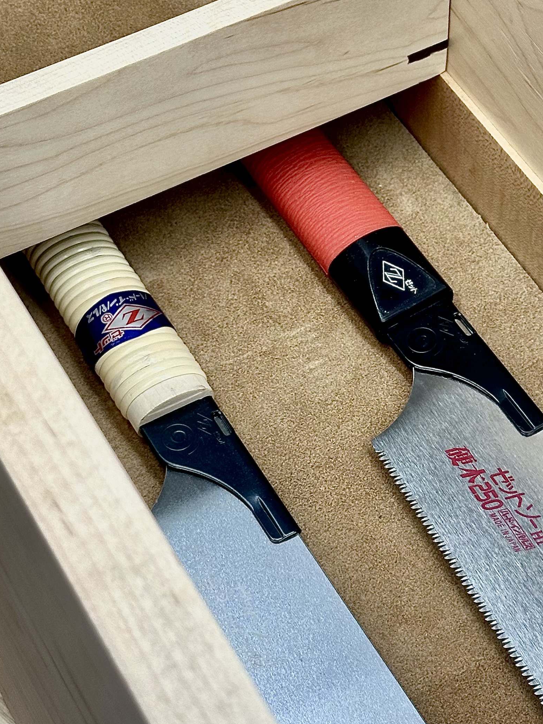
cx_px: 340
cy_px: 356
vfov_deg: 21.1
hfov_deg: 15.9
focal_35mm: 93
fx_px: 1945
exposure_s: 1/233
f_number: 1.78
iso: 50
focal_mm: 6.86
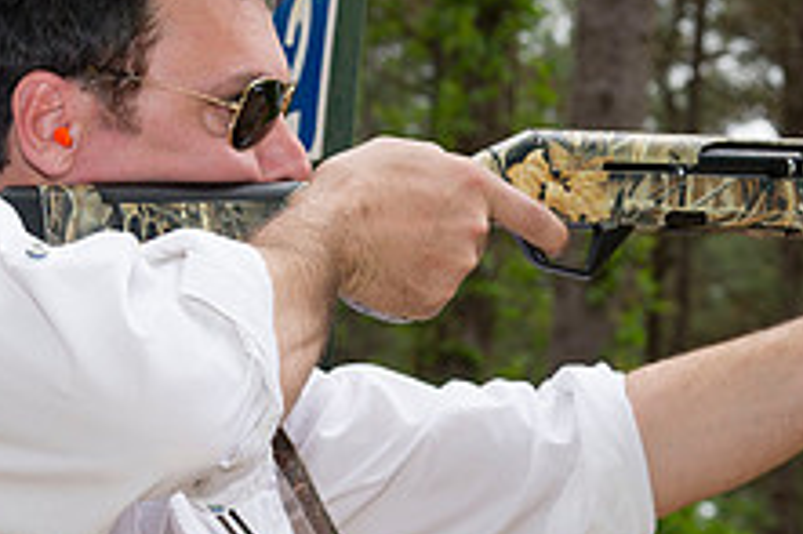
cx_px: 360
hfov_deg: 16.3
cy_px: 243
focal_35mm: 126
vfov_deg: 10.9
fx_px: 2808
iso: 200
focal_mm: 48
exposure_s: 1/250
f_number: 5.6
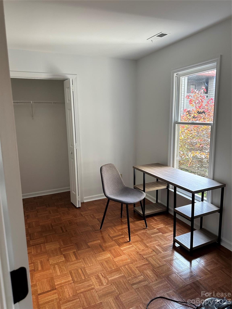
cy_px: 154
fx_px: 214
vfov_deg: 71.6
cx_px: 116
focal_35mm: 24
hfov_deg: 56.8
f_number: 1.78
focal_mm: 6.86
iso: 200
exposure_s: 1/120
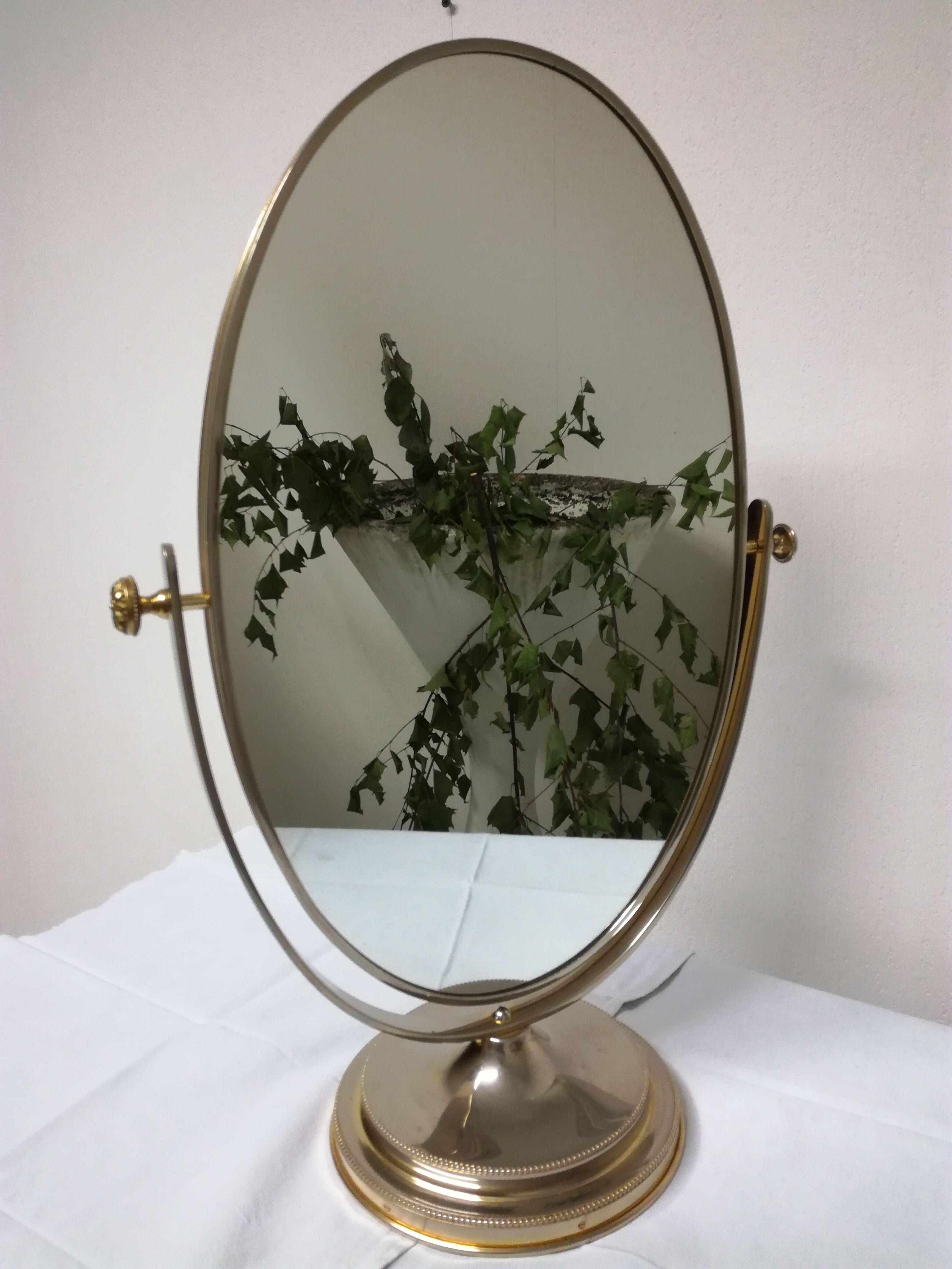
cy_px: 634
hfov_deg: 51.4
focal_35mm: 27
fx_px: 990
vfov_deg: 65.3
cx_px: 476
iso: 250
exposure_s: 1/33.3
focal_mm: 3.79
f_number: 2
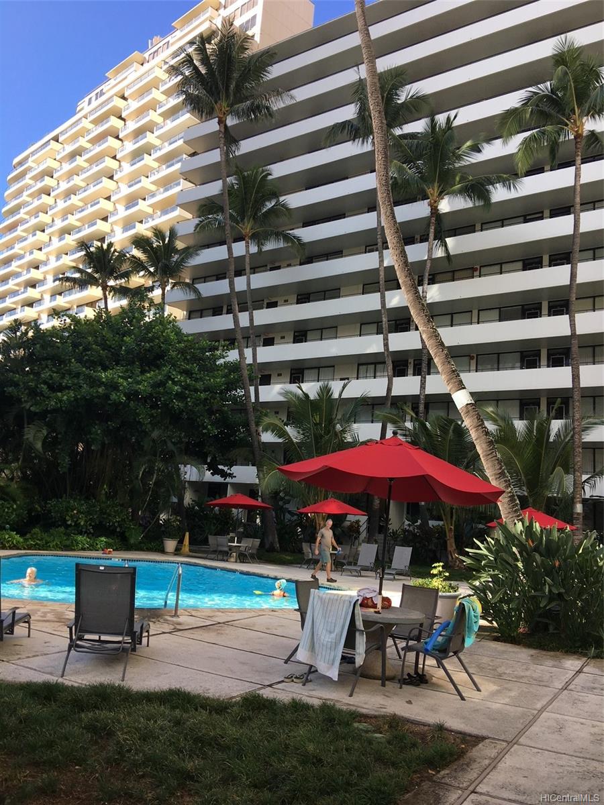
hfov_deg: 48.2
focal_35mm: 29
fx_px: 675
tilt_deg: +12.2
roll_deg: -4.4
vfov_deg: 61.7
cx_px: 302
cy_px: 402
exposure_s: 1/450
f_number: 2.2
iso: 25
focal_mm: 4.15
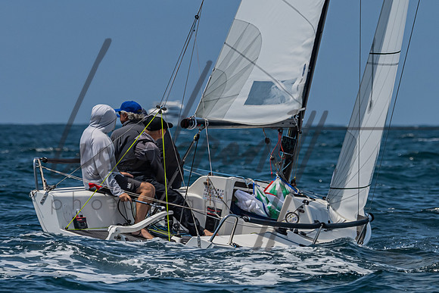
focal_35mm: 558
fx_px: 6802
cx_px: 298
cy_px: 62
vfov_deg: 2.5
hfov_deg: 3.7
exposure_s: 1/3200
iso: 400
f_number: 6.3
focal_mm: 260
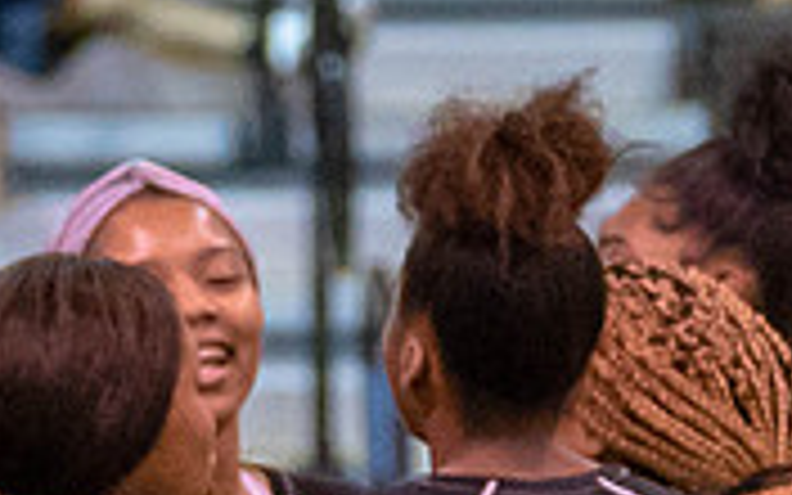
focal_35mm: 686
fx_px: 14807
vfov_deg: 1.9
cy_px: 1060
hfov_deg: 3.1
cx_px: 217
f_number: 2.8
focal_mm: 116
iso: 6400
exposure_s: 1/750
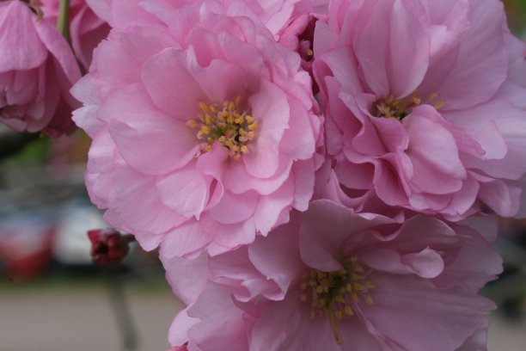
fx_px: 1315
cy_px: 176
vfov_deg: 15.2
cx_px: 263
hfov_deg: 22.6
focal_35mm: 90
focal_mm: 60
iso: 1250
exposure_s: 1/90
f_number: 18
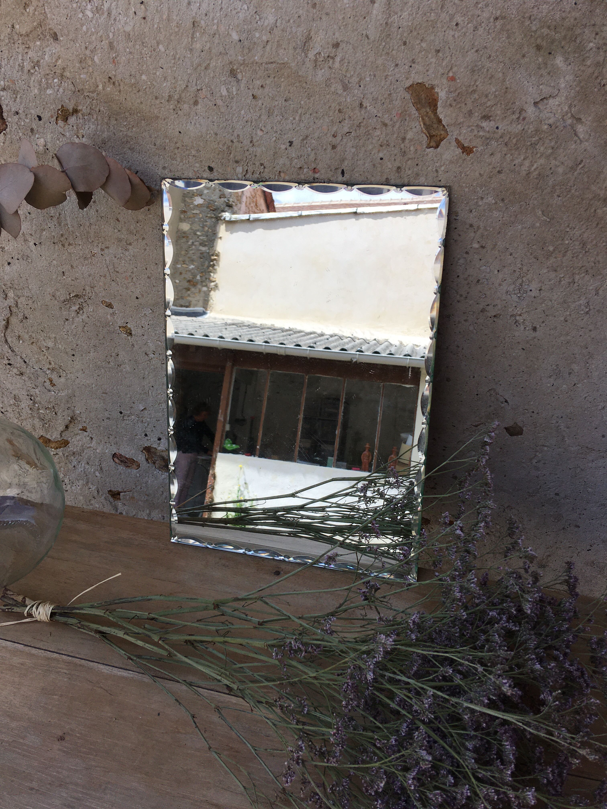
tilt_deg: -38.3
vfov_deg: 61.7
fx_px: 678
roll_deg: +3.5
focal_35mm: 29
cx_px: 304
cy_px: 404
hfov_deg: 48.2
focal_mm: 4.15
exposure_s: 1/1221
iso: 25
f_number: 2.2
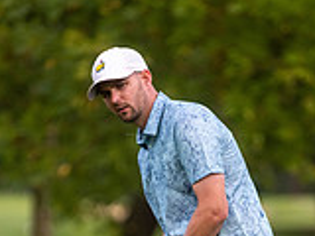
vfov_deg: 1.8
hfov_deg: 2.4
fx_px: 7389
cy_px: 391
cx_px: 163
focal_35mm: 812
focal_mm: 300
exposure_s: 1/640
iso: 800
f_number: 4
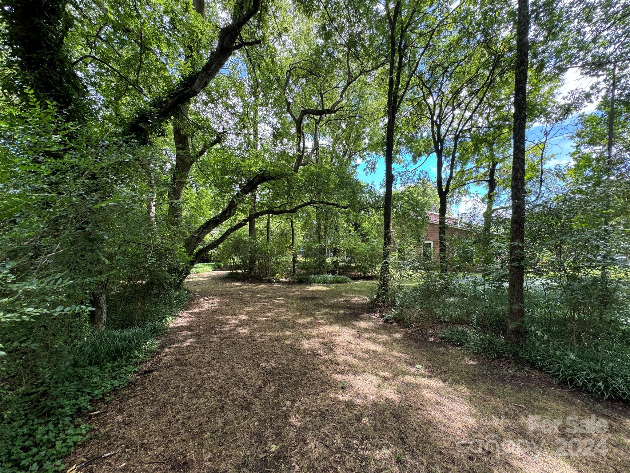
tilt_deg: +2.4
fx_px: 255
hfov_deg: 102.1
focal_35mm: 14
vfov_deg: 85.7
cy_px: 236
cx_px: 315
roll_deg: -0.4
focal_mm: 2.22
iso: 40
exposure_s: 1/104
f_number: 2.2
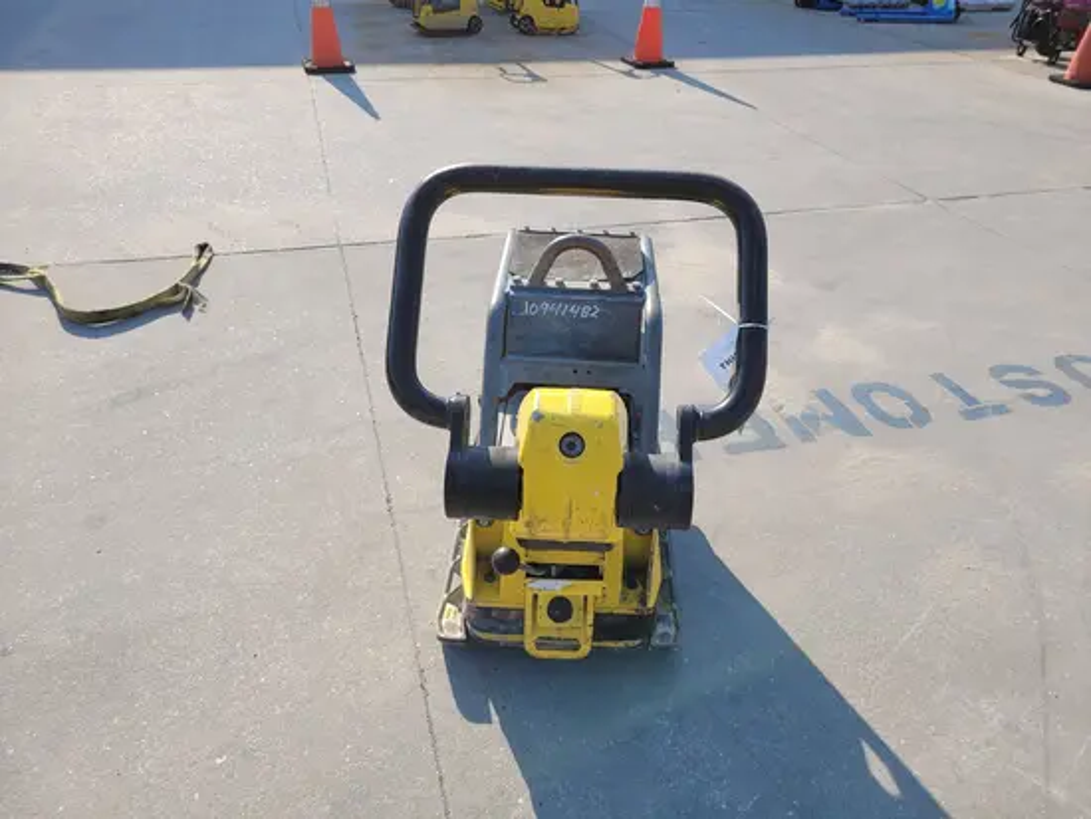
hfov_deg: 67.3
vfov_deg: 53.1
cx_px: 546
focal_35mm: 26
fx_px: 820
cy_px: 410
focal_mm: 5.4
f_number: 1.8
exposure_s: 1/1533
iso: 40
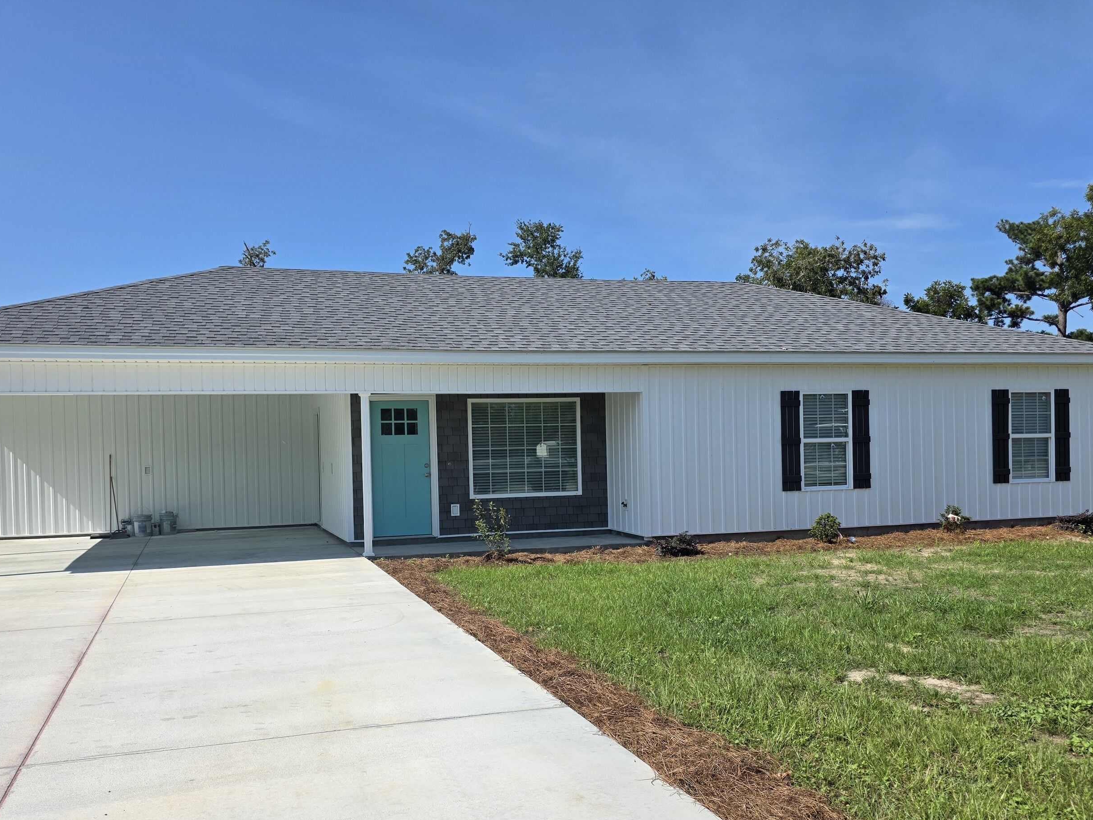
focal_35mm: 29
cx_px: 475
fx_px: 916
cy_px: 480
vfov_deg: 48.0
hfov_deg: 61.4
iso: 80
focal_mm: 6.3
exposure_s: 1/7944
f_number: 1.7
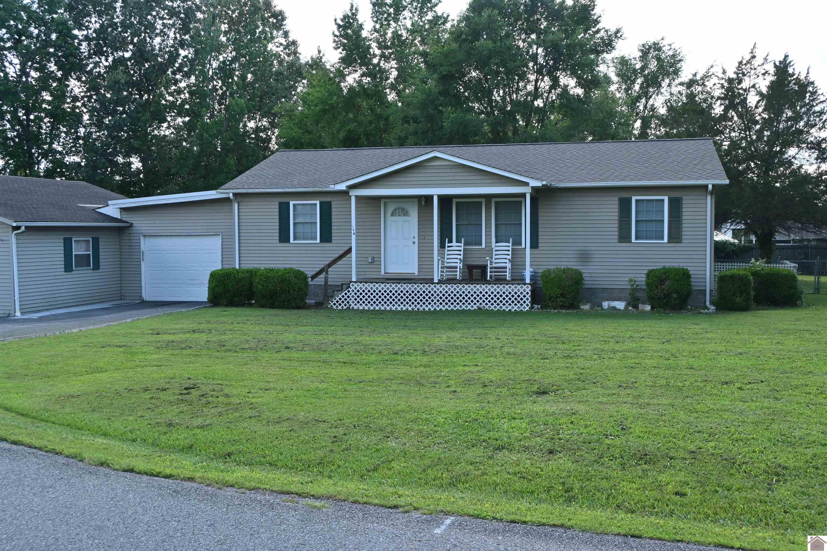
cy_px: 276
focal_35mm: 37
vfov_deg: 36.2
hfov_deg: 52.2
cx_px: 414
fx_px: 844
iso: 100
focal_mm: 24.5
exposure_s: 1/160
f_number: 6.3
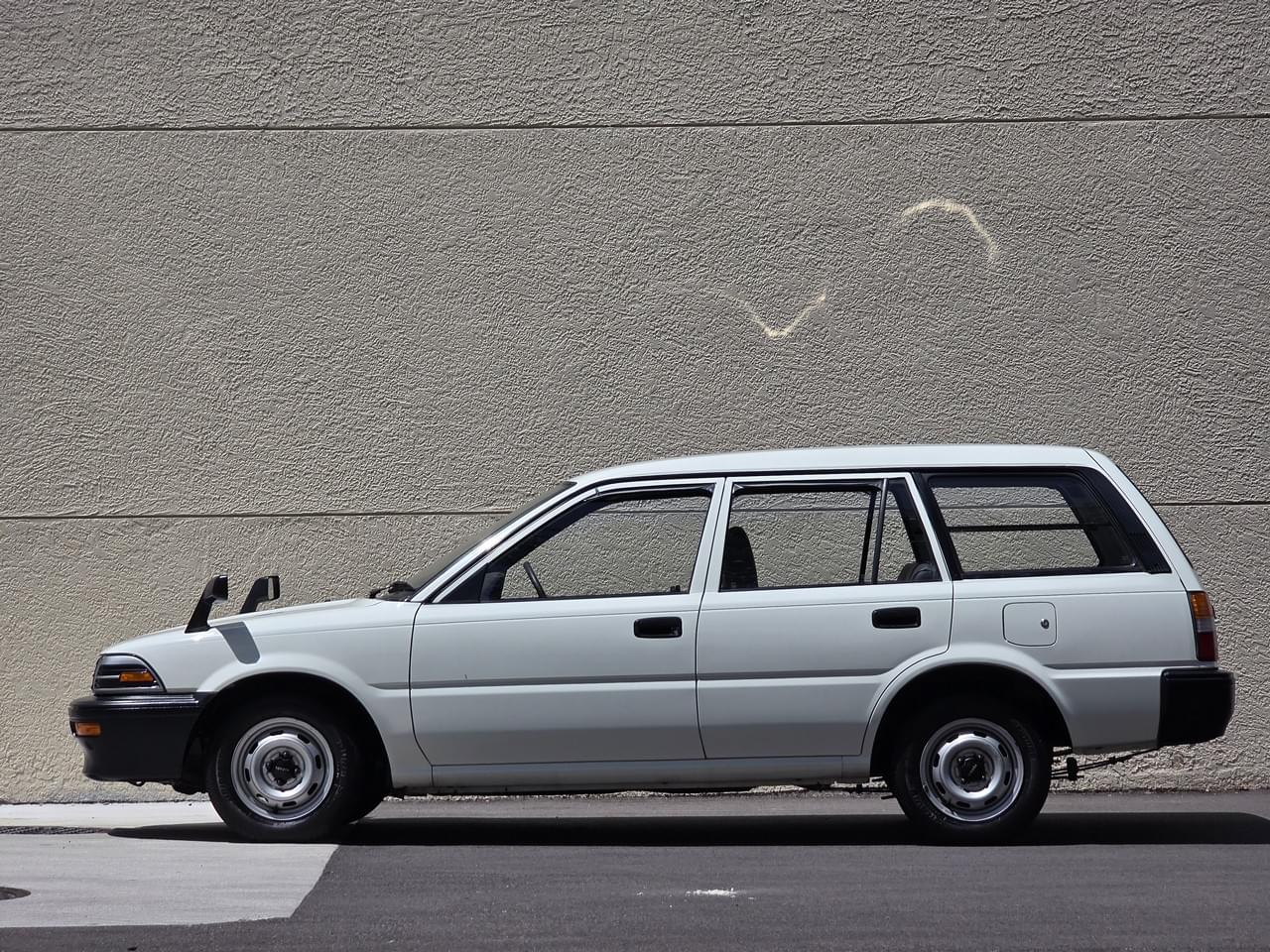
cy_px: 476
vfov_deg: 12.9
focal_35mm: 115
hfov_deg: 17.1
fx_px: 4219
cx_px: 635
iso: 64
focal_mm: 18.6
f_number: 3.4
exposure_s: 1/2600
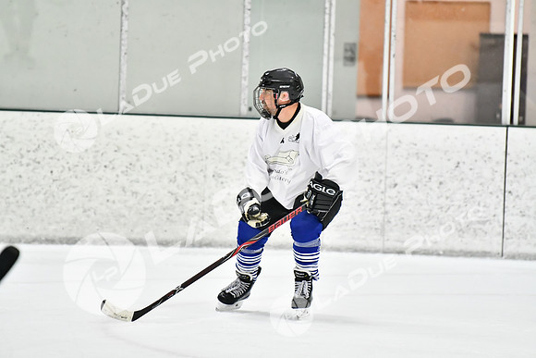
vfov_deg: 4.8
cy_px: 179
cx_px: 268
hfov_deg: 7.2
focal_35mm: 285
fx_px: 4244
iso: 6400
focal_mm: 190
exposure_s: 1/1600
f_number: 2.8
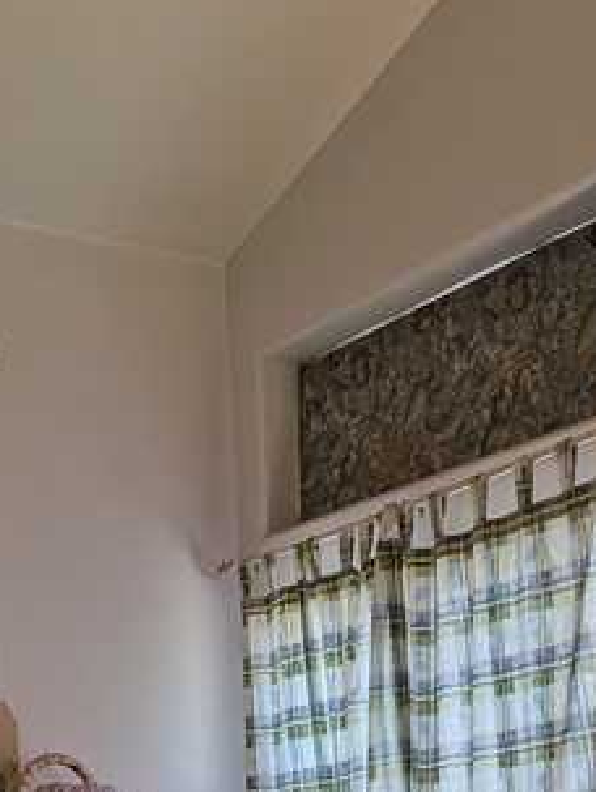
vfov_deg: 20.0
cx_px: 537
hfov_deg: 18.0
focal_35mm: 81
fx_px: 1856
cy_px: 1266
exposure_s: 1/120
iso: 77
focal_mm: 6.9
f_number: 1.68
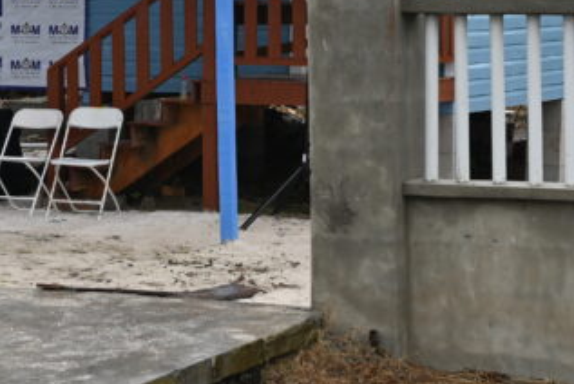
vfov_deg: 10.4
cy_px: -47
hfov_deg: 15.6
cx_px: 96
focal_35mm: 130
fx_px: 2075
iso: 125
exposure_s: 1/250
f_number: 5.6
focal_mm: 55
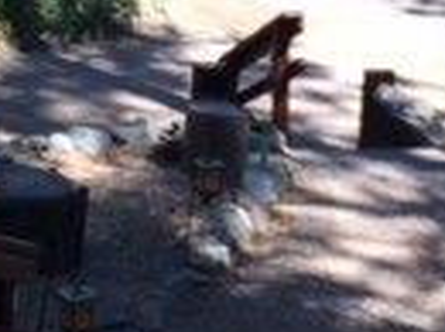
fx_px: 1835
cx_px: 281
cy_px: -58
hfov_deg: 13.8
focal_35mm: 143
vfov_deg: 10.2
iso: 40
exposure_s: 1/488
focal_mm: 4.15
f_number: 2.2
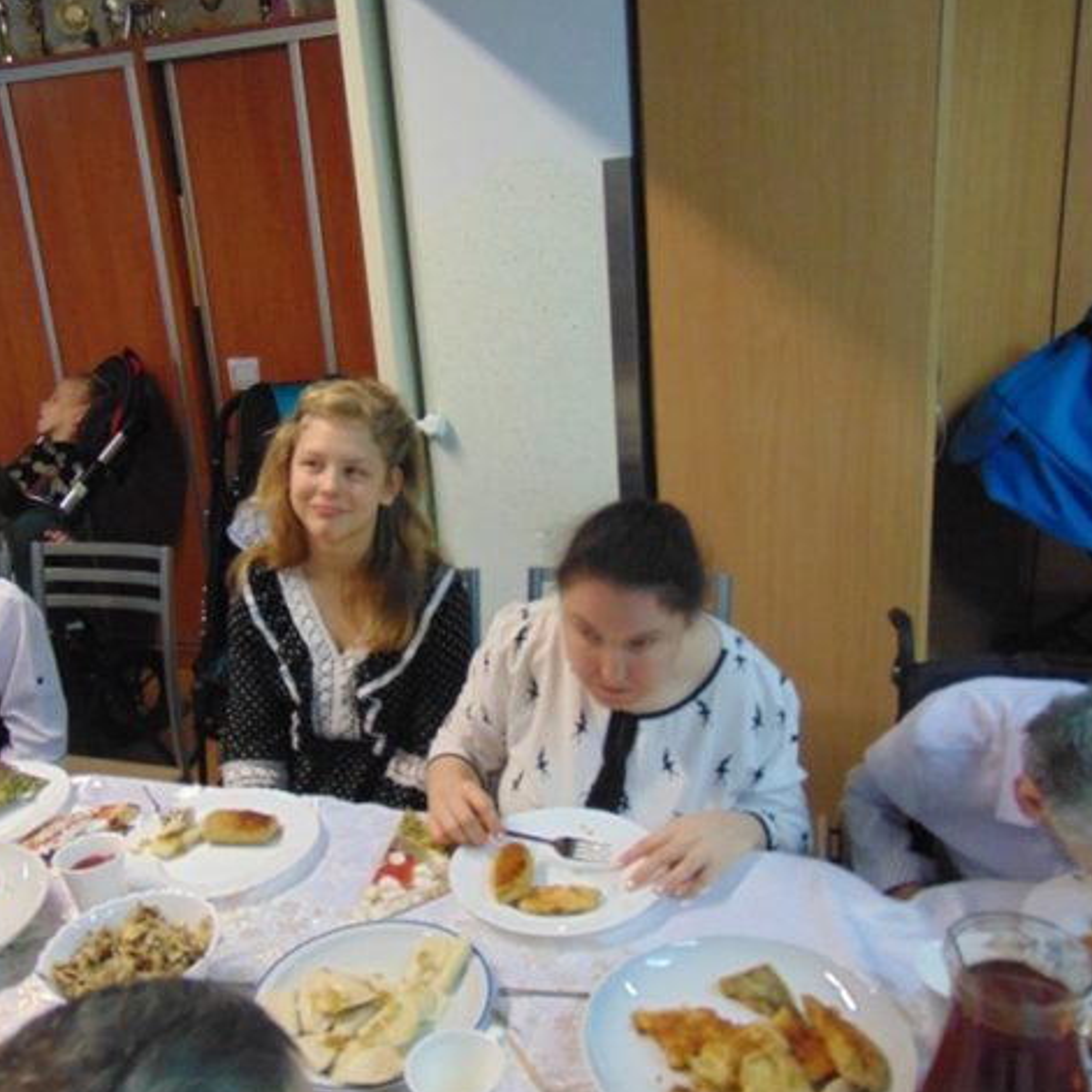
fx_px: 1071
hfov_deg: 53.8
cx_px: 461
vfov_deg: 54.0
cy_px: 547
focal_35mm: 30
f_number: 3
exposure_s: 1/30
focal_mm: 4.5
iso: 400
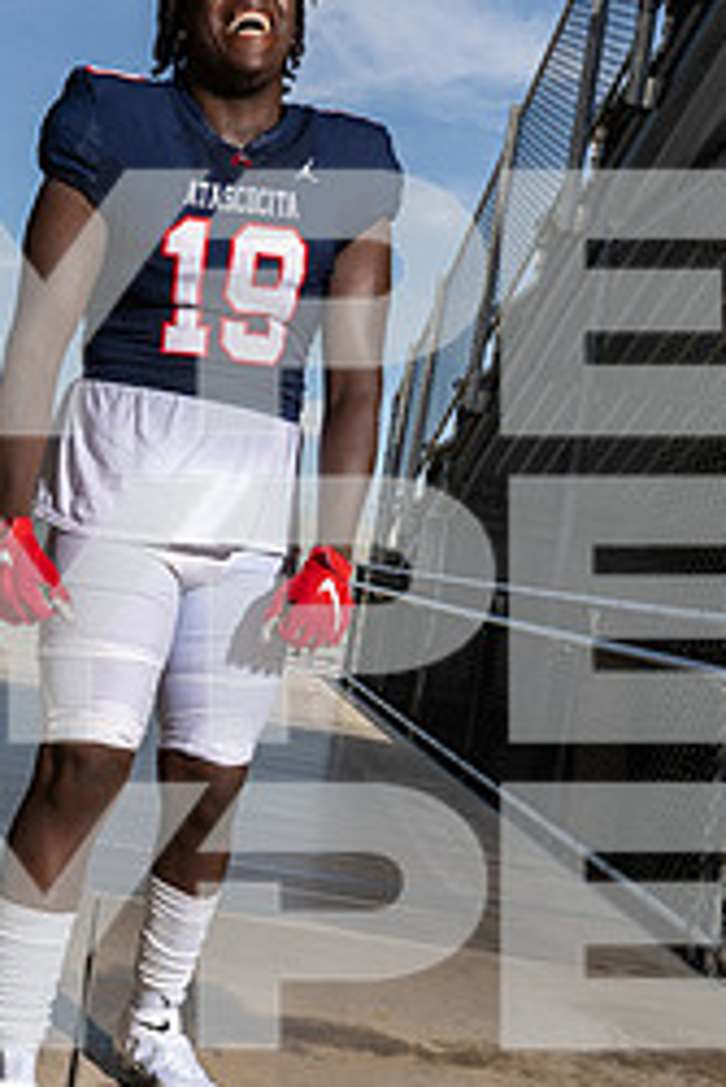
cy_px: 613
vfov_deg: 43.5
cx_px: 157
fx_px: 1359
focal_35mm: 45
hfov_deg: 29.3
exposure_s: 1/250
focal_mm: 25
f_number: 10
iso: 160
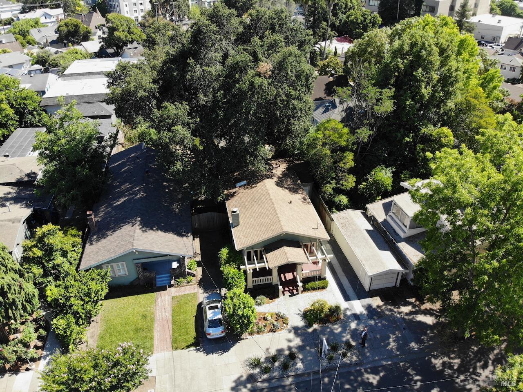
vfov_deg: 56.8
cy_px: 196
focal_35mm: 24
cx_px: 262
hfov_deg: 71.6
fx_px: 363
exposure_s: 1/316
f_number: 2.8
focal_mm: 4.5
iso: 100
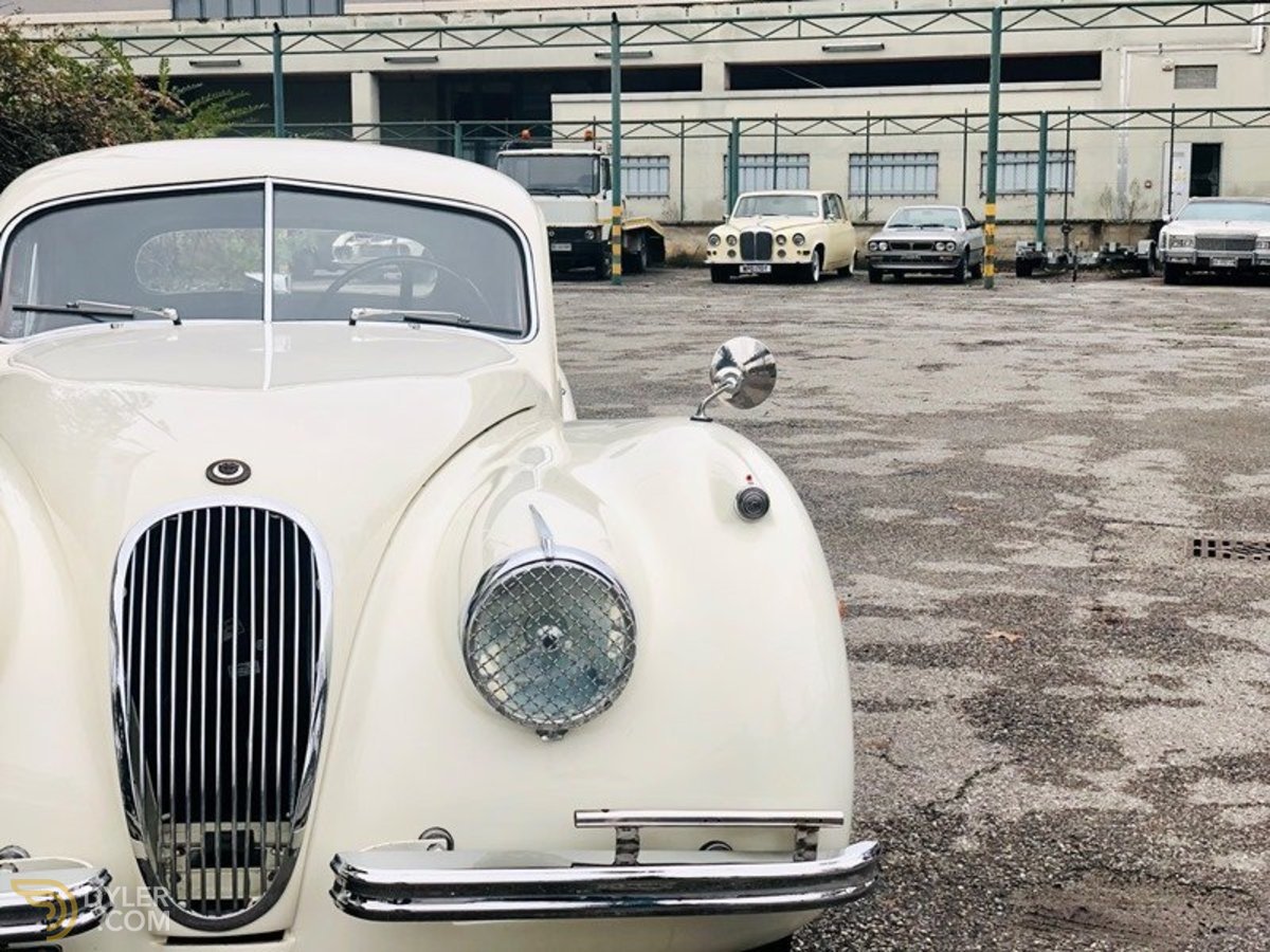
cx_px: 635
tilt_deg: -8.2
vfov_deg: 28.0
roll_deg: +0.7
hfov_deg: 36.8
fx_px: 1908
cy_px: 476
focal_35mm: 52
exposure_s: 1/133
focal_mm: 6
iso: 16
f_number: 2.4
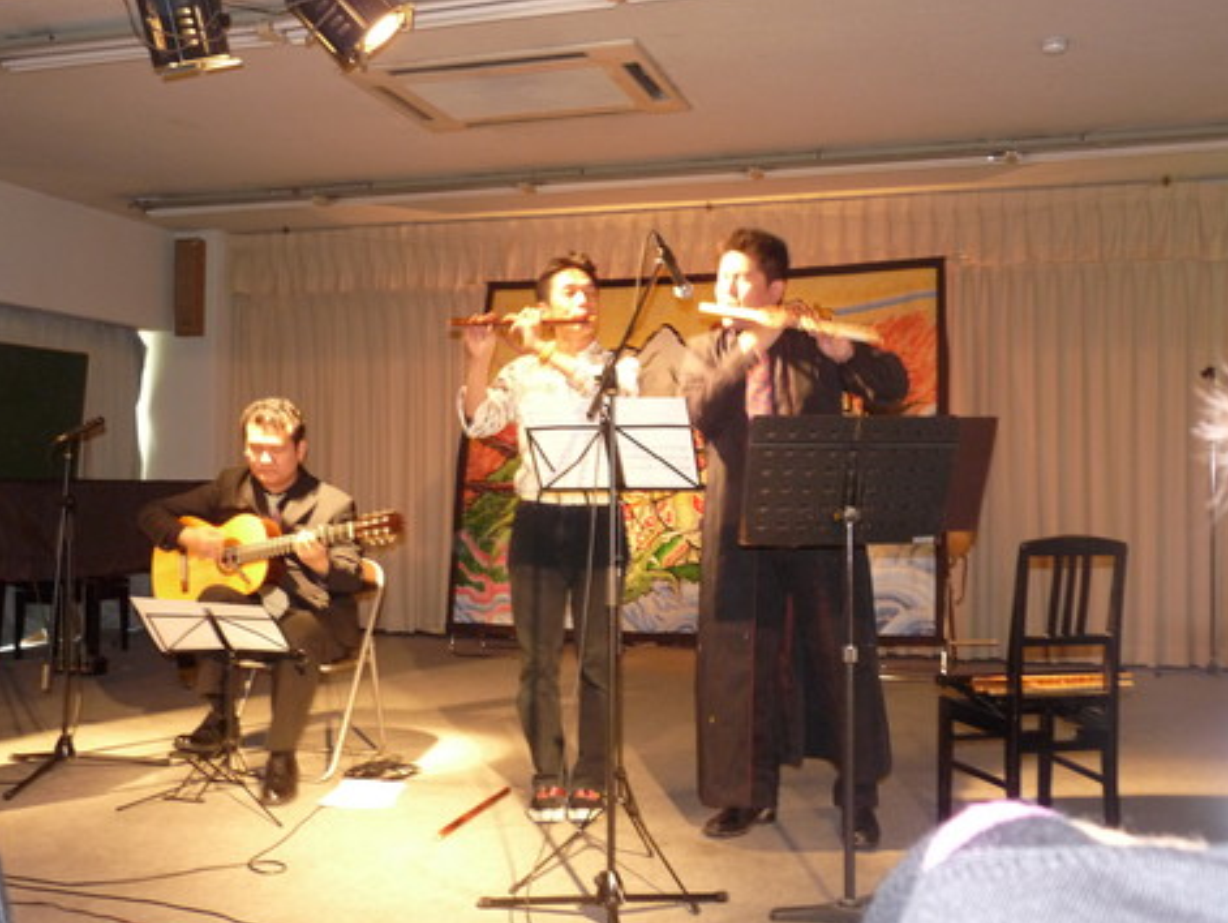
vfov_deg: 40.7
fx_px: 1243
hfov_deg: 52.6
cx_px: 631
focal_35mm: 35
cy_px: 460
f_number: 3
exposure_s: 1/8
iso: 400
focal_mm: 5.9
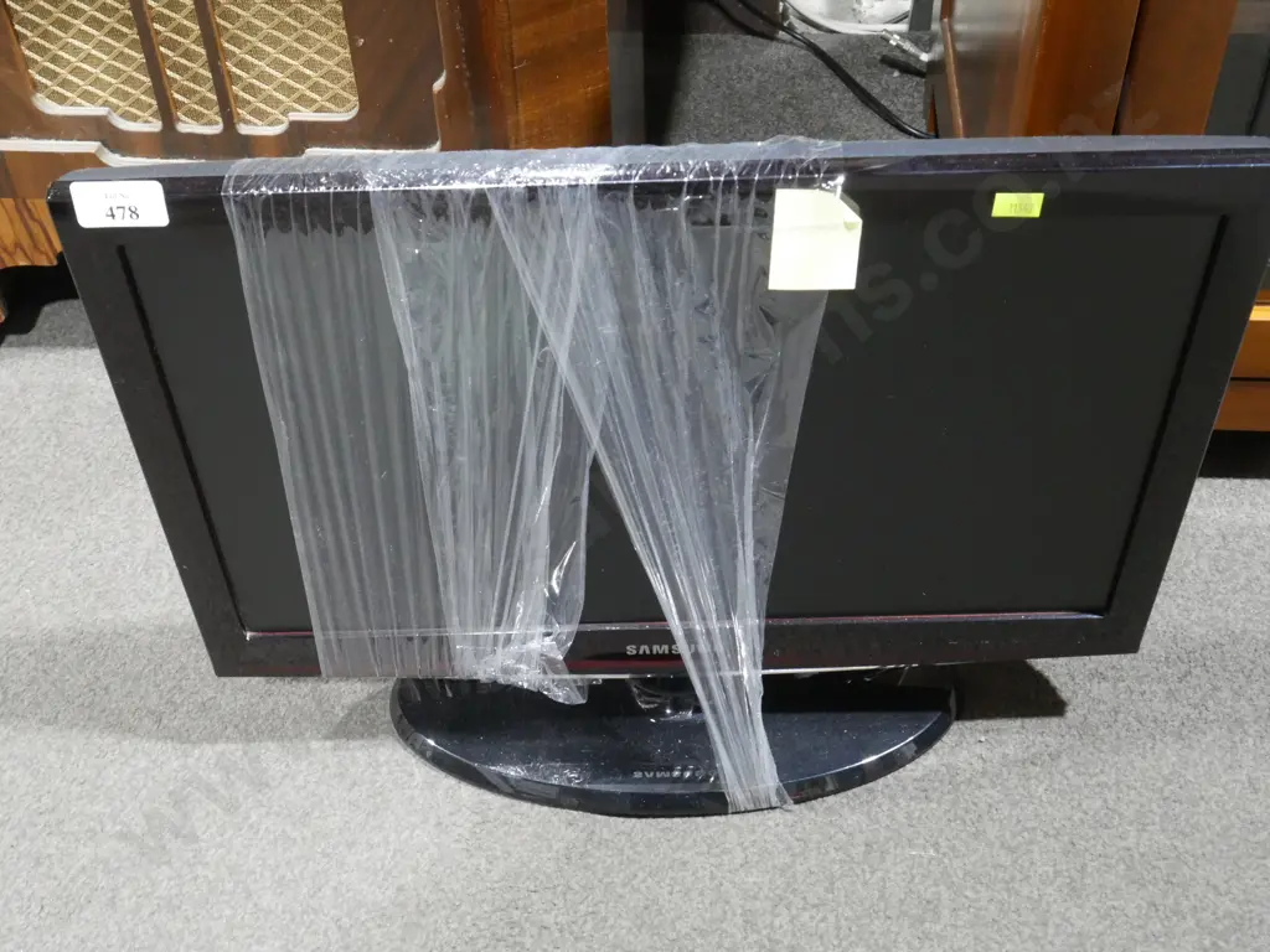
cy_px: 476
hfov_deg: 46.8
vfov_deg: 36.0
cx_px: 635
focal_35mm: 40
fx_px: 1468
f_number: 9
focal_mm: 20
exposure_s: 1/25
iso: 3200
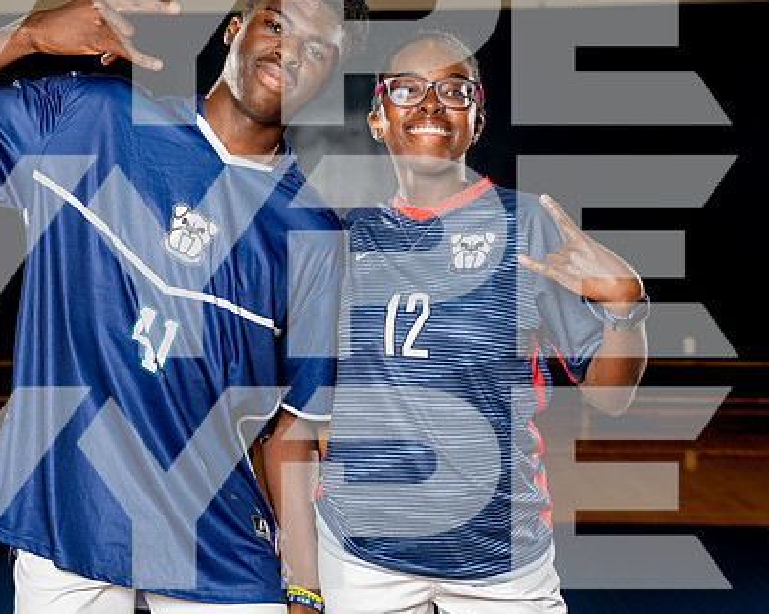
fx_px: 1706
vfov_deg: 20.4
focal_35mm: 75
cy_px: 257
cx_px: 251
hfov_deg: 25.3
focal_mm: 53
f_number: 4
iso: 100
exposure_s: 1/250
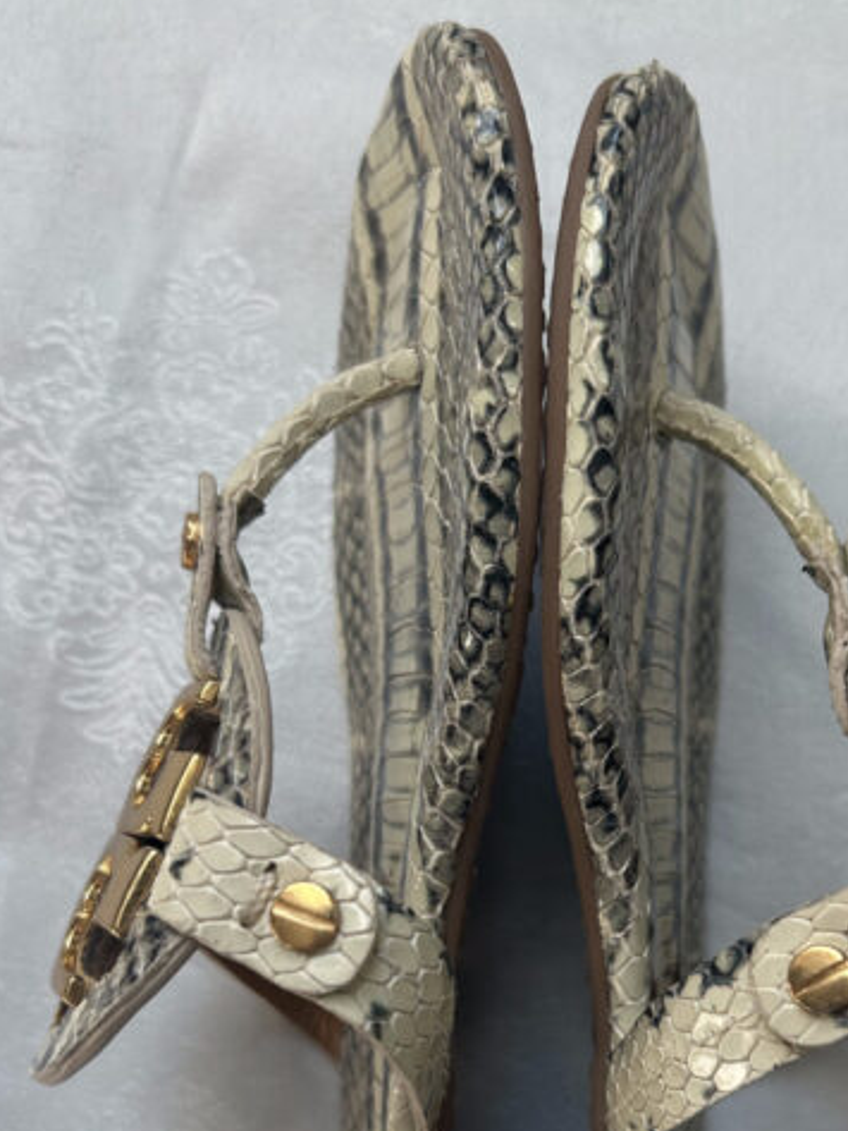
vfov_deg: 41.9
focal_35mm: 44
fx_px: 1437
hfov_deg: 32.6
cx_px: 571
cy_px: 823
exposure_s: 1/150
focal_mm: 5.7
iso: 32
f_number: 1.5
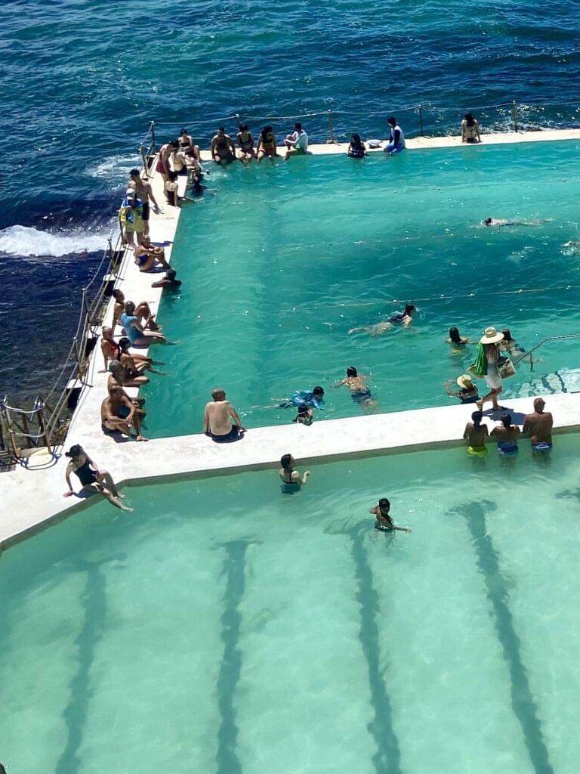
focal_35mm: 65
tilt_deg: -22.0
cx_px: 659
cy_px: 265
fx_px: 1452
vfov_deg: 29.6
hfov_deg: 21.3
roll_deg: +0.1
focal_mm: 4.25
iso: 32
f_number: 1.8
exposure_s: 1/6757
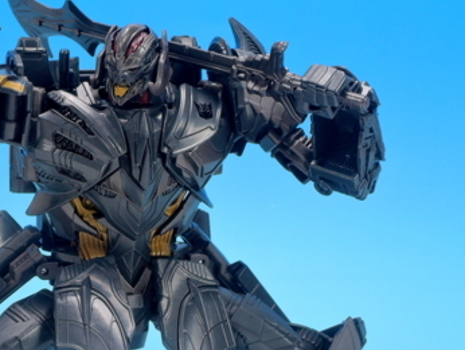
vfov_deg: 14.2
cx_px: 77
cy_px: 264
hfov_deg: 18.7
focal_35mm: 104
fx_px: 1398
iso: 80
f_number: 7.3
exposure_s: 1.3
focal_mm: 12.8
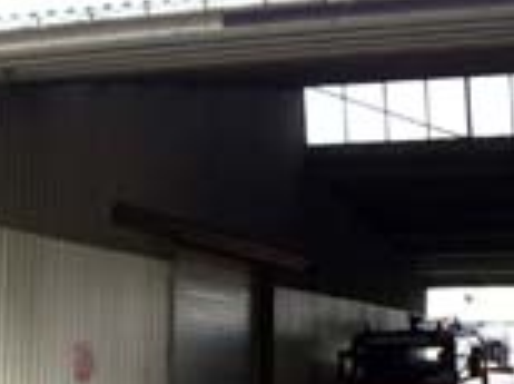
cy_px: 280
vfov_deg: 14.8
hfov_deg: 19.7
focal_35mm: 99
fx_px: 1468
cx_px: 384
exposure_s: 1/100
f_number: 2.7
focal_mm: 6.2
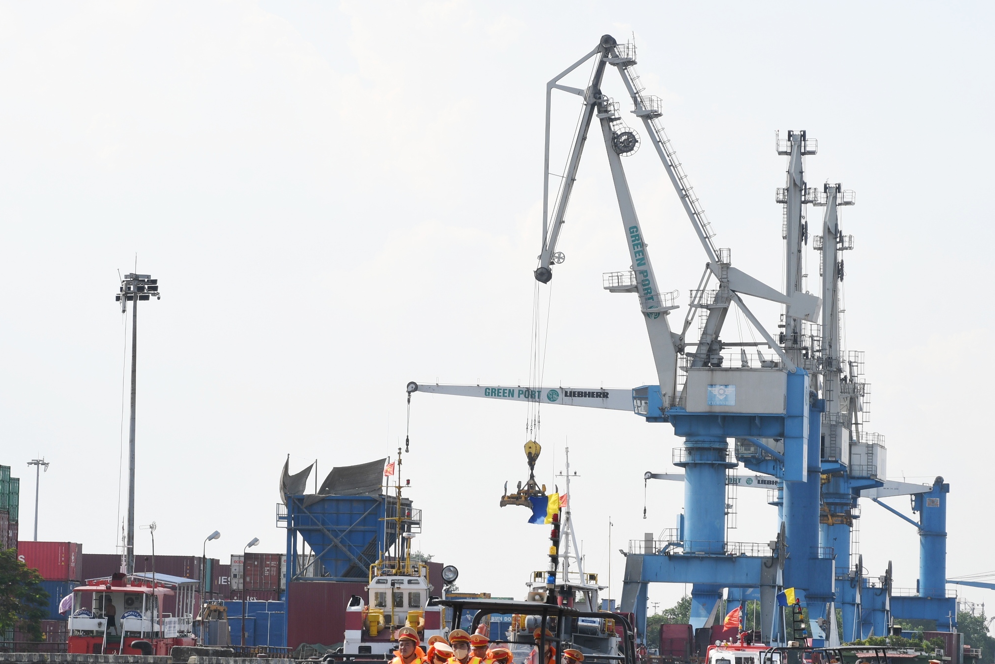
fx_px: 4588
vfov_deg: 8.3
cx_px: 473
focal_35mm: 166
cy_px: 416
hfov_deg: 12.4
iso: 125
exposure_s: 1/200
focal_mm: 80
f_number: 11
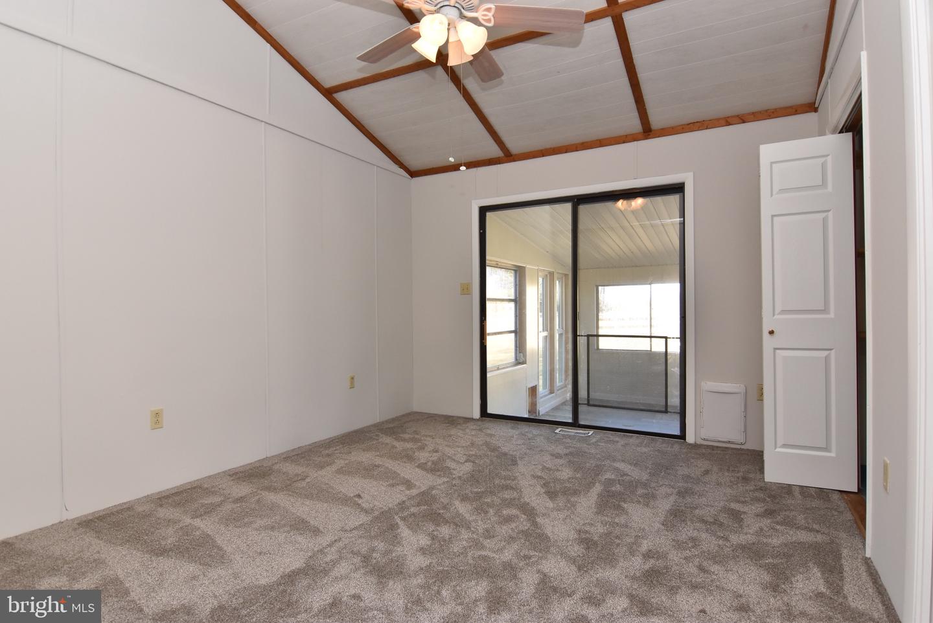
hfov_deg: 90.0
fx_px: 467
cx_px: 466
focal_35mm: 18
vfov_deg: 67.5
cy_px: 312
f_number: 9
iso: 800
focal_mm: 12
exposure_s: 1/80
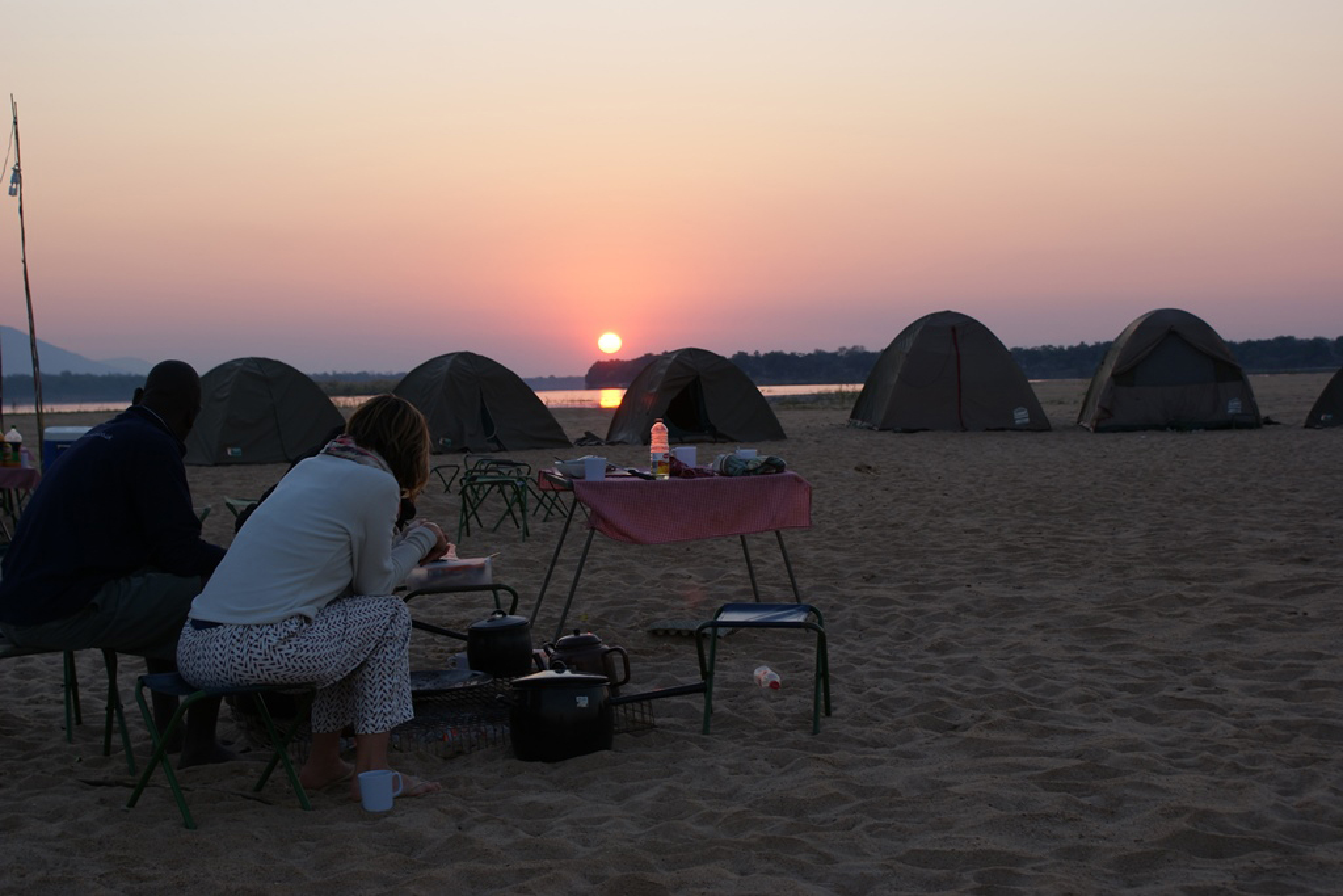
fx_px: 2238
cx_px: 672
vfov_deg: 22.6
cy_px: 448
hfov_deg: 33.4
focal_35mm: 60
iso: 100
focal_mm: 40
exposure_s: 1/60
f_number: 5.6
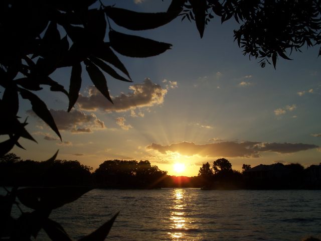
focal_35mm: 37
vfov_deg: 38.7
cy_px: 120
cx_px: 160
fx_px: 343
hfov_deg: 50.1
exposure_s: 1/640
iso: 64
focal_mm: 7.8
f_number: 5.6
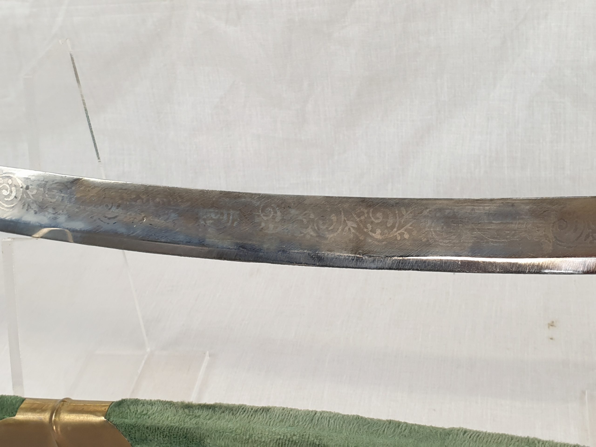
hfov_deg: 67.3
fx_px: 448
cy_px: 224
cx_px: 298
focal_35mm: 26
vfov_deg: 53.1
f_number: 2.4
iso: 64
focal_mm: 4.3
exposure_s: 1/50
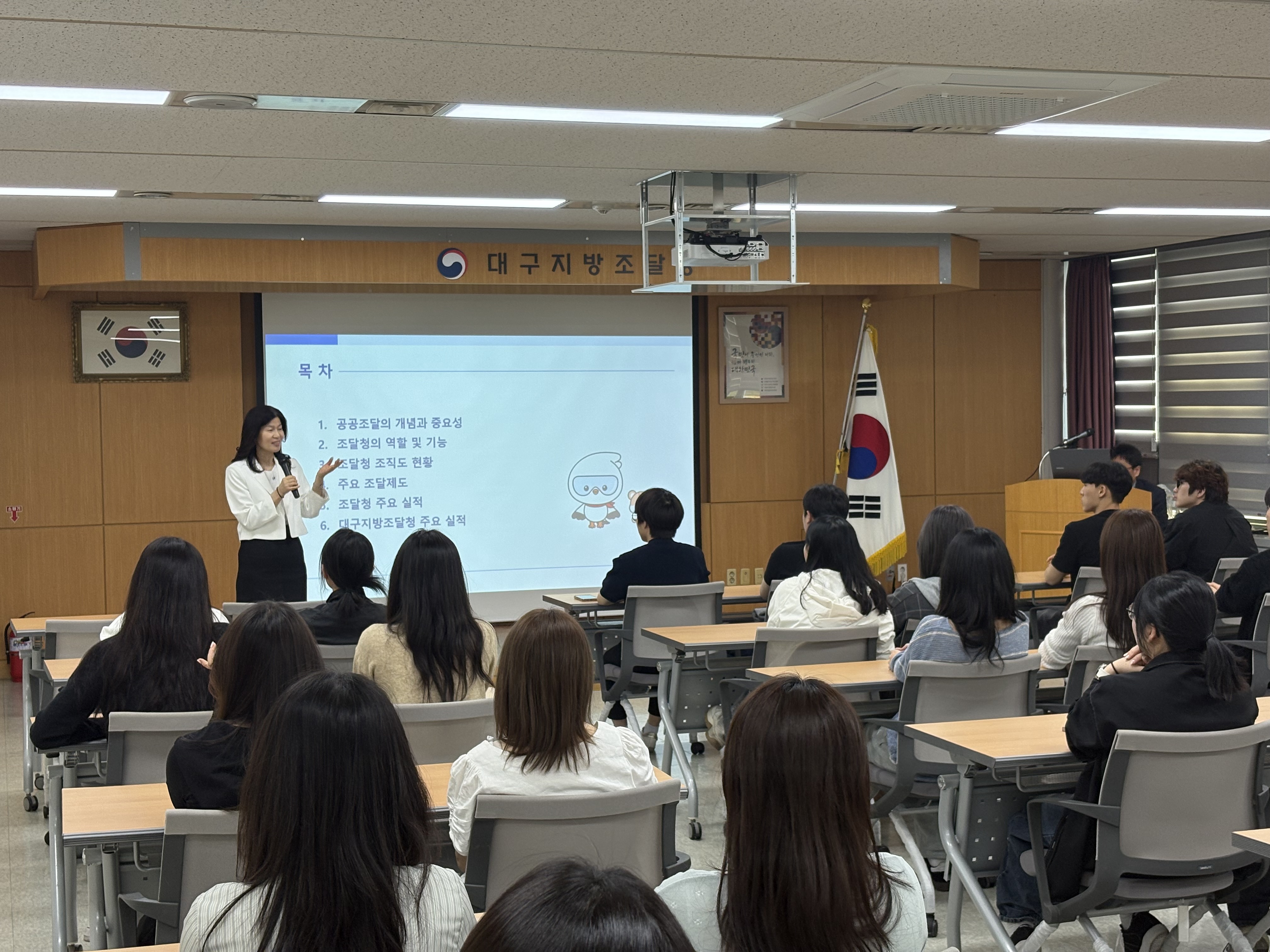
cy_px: 476
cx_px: 635
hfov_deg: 36.8
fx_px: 1908
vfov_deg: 28.0
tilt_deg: -2.0
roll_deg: +1.5
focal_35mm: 52
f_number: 1.6
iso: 40
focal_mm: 5.96
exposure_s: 1/120
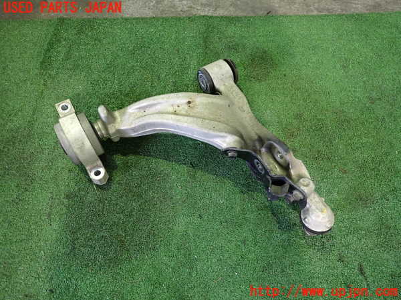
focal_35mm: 25
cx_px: 200
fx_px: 290
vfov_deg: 54.9
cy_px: 150
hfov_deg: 69.4
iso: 640
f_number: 2
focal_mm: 4.5
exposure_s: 1/30
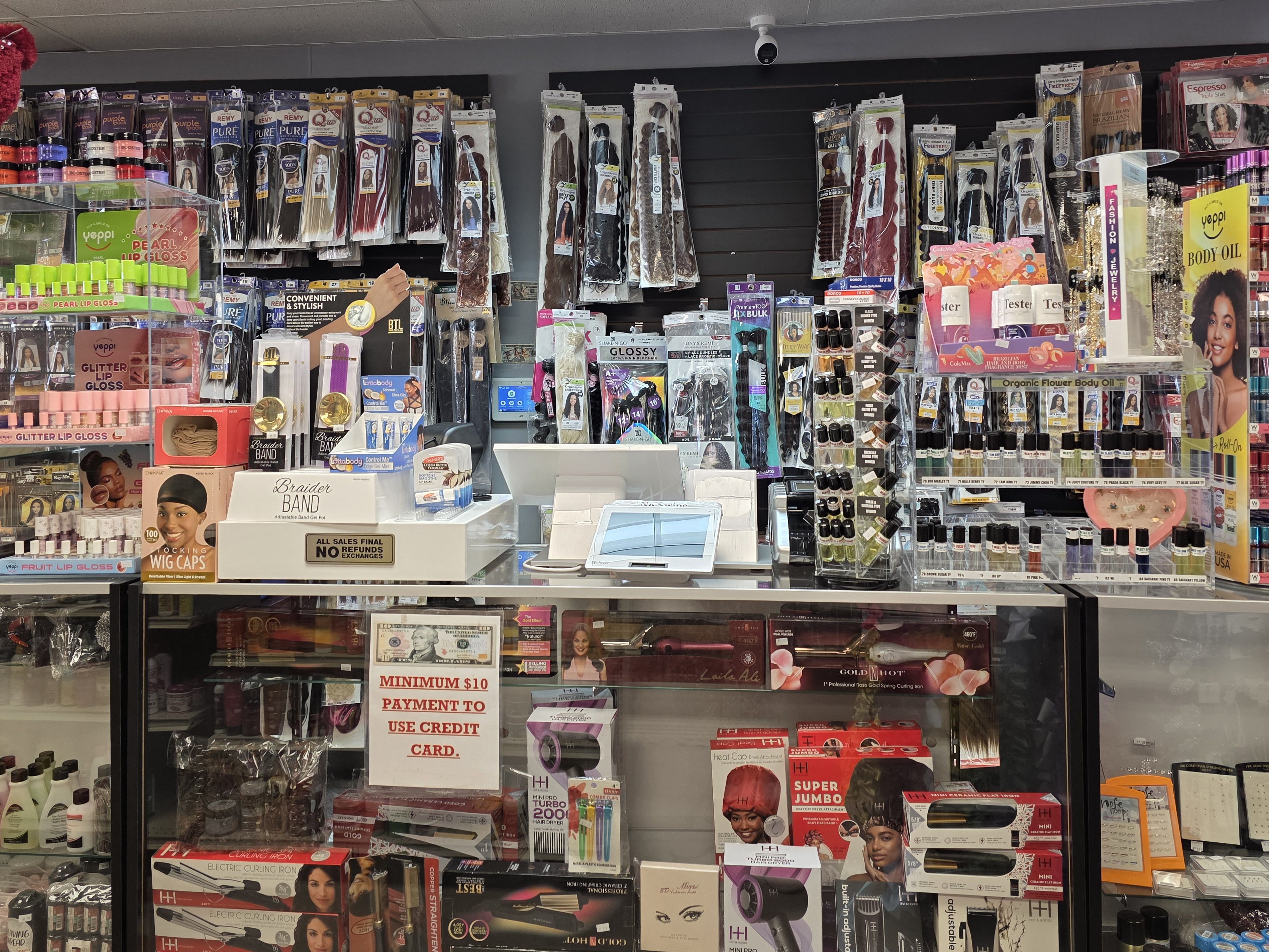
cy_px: 373
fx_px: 1063
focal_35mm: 29
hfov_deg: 61.7
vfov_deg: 47.9
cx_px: 637
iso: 160
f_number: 1.7
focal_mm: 6.3
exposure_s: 1/120
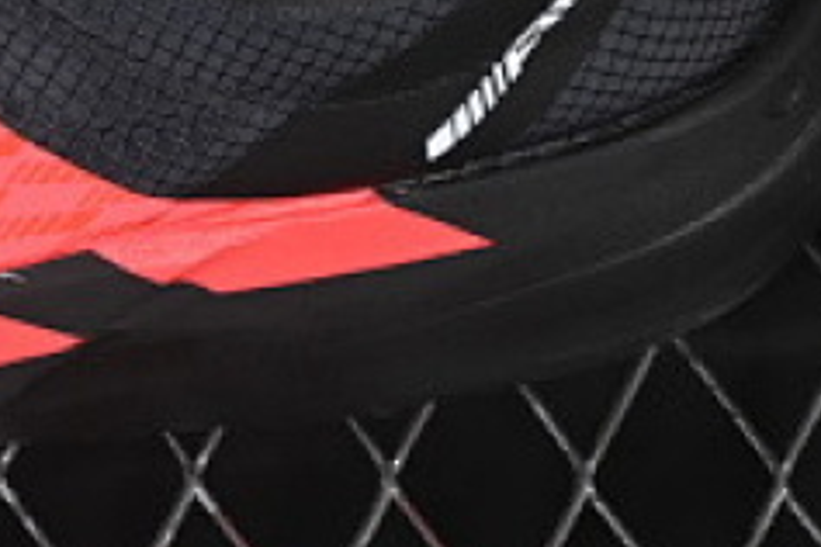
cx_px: -527
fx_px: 7799
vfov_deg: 4.0
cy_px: -398
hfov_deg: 5.9
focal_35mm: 342
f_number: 6.3
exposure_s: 1/50
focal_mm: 50
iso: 160
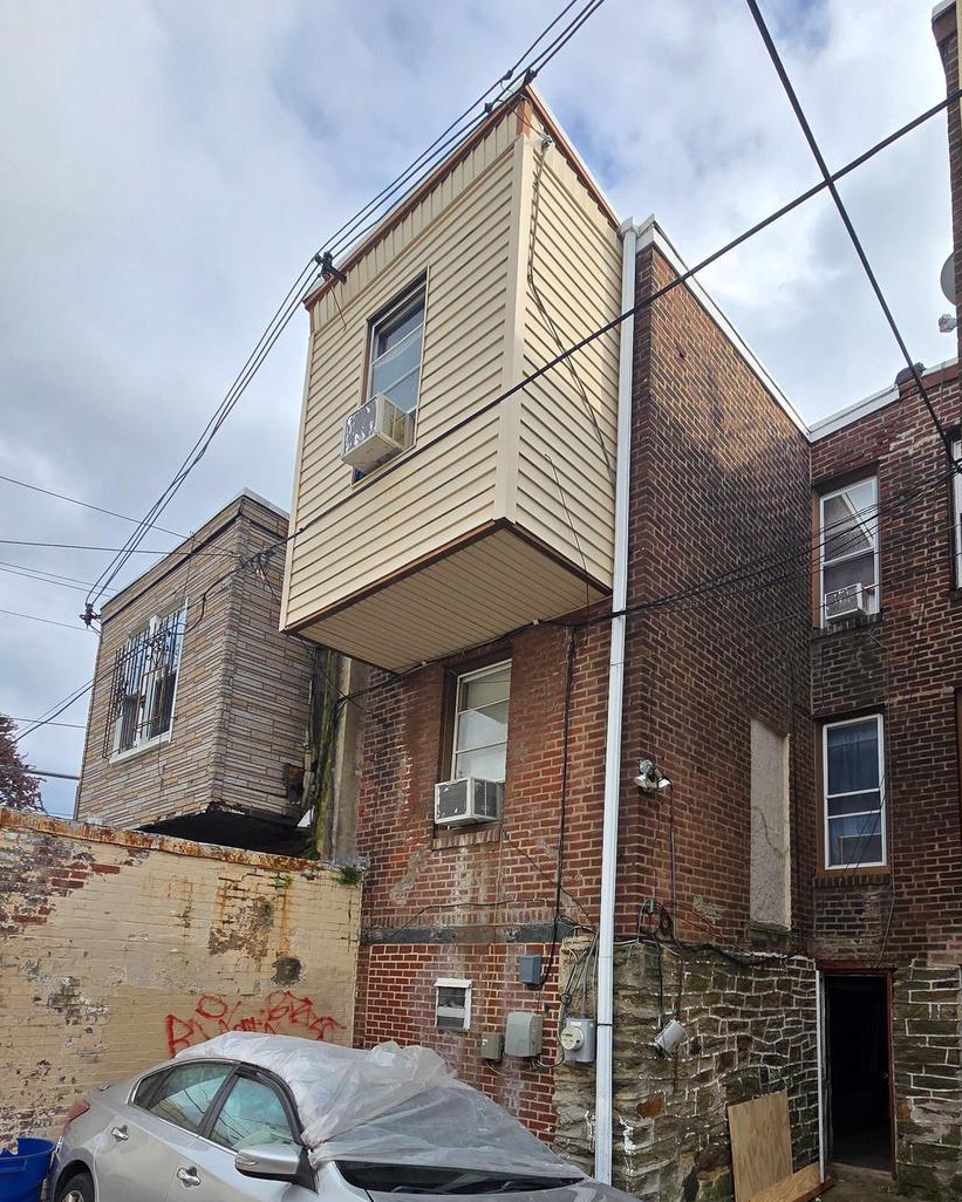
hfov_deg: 69.6
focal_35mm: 19
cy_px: 892
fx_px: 676
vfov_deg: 77.5
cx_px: 608
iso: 50
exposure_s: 1/1126
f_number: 2.2
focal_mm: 2.2
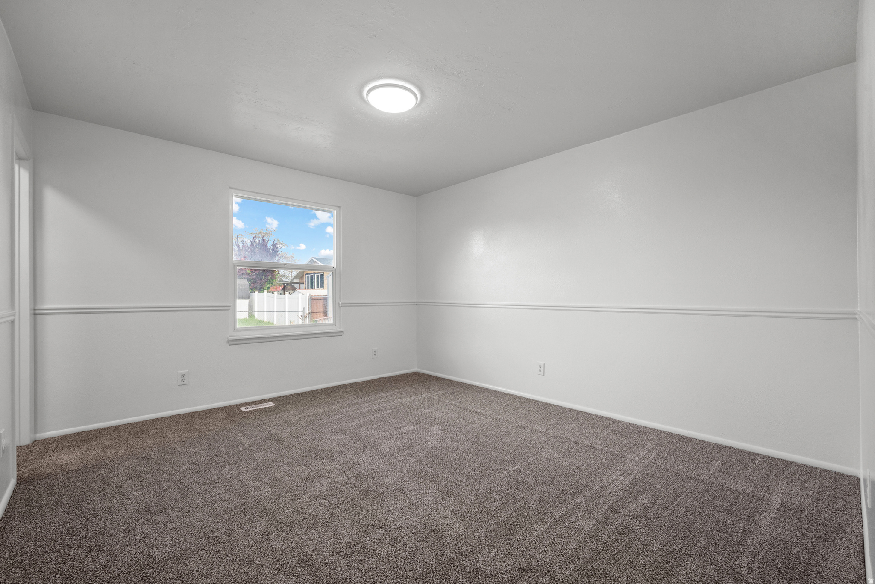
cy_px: 292
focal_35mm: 16
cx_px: 438
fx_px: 377
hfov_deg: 98.5
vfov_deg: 75.5
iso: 500
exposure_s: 1/5
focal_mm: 15.5
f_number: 8
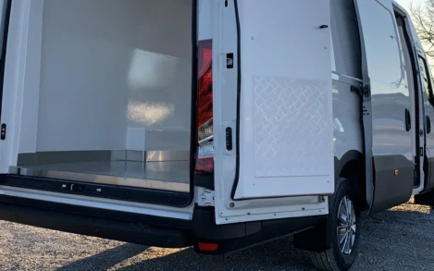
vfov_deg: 27.0
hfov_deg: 42.2
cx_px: 150
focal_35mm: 47
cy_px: 67
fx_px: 556
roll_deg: -0.4
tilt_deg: +2.3
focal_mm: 4.25
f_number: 1.8
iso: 25
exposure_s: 1/789
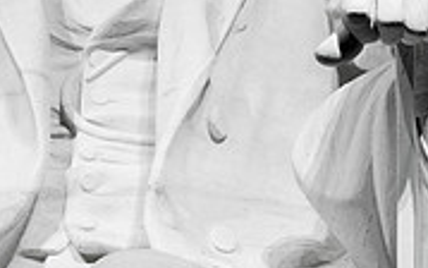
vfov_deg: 2.3
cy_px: -17
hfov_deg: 3.7
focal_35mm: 575
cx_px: 219
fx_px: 6709
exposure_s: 1/1.43
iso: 200
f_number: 9.5
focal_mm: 150
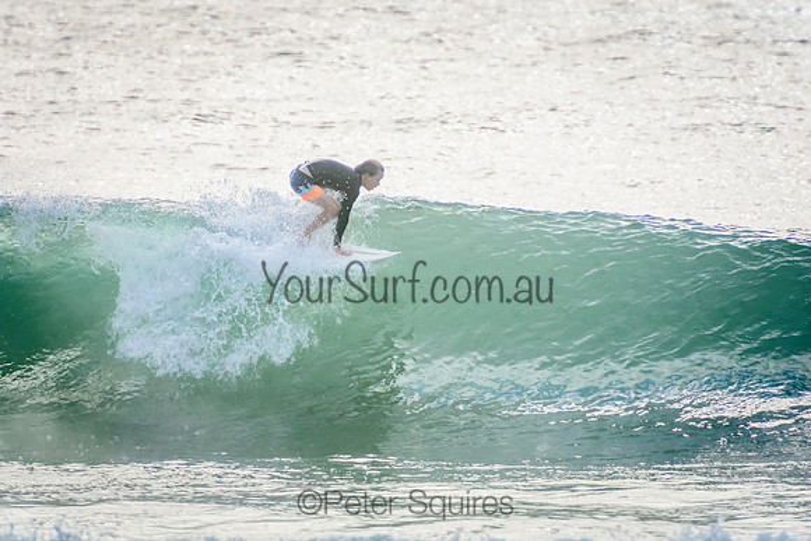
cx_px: 406
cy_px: 270
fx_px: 13519
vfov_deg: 2.3
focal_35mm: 600
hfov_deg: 3.4
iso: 360
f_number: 5.6
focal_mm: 400
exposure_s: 1/2000
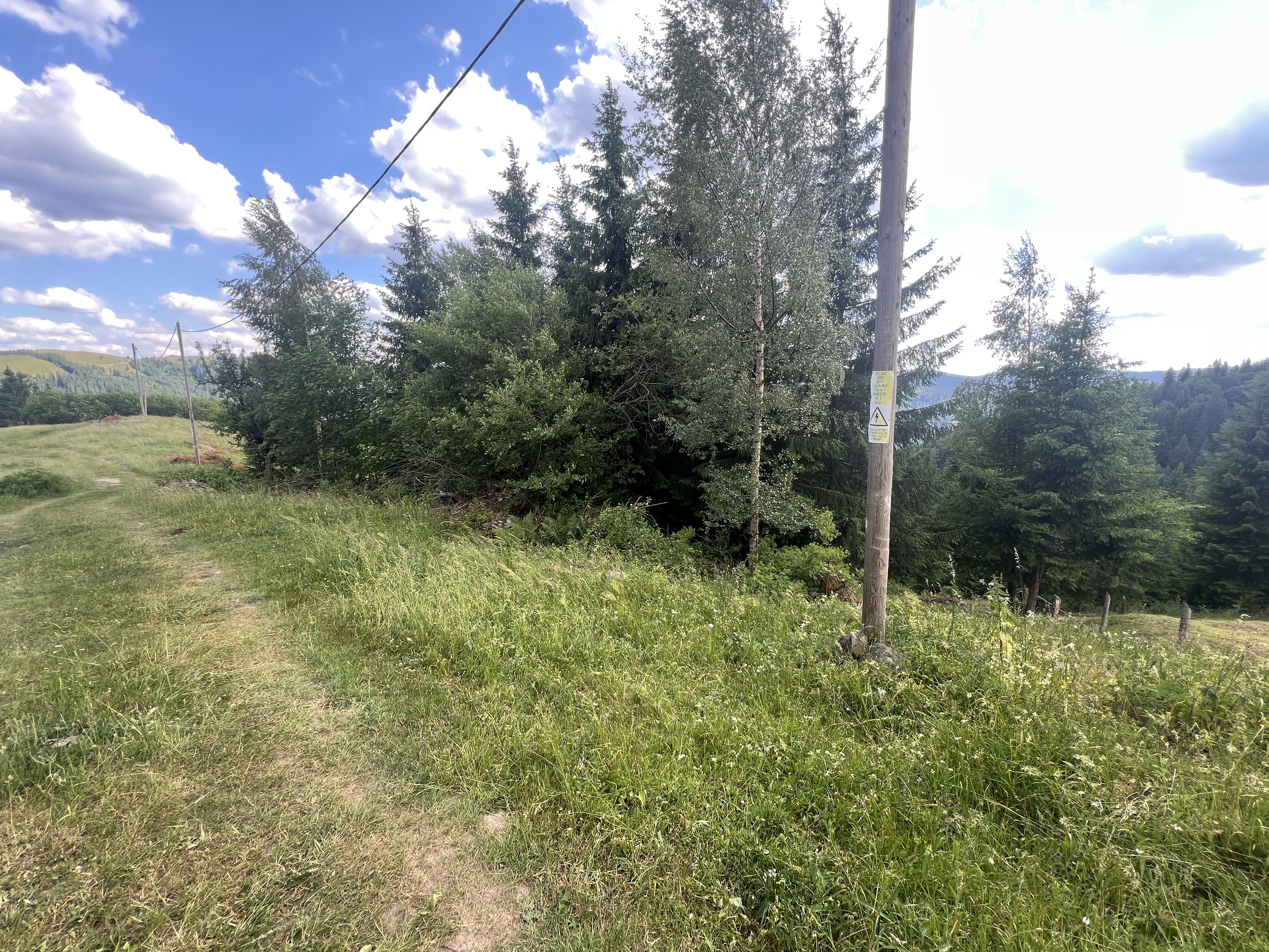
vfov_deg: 89.9
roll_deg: -0.2
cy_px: 476
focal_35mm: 13
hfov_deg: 106.2
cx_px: 634
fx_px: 477
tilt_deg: -9.8
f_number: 1.8
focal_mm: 1.57
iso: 32
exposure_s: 1/163
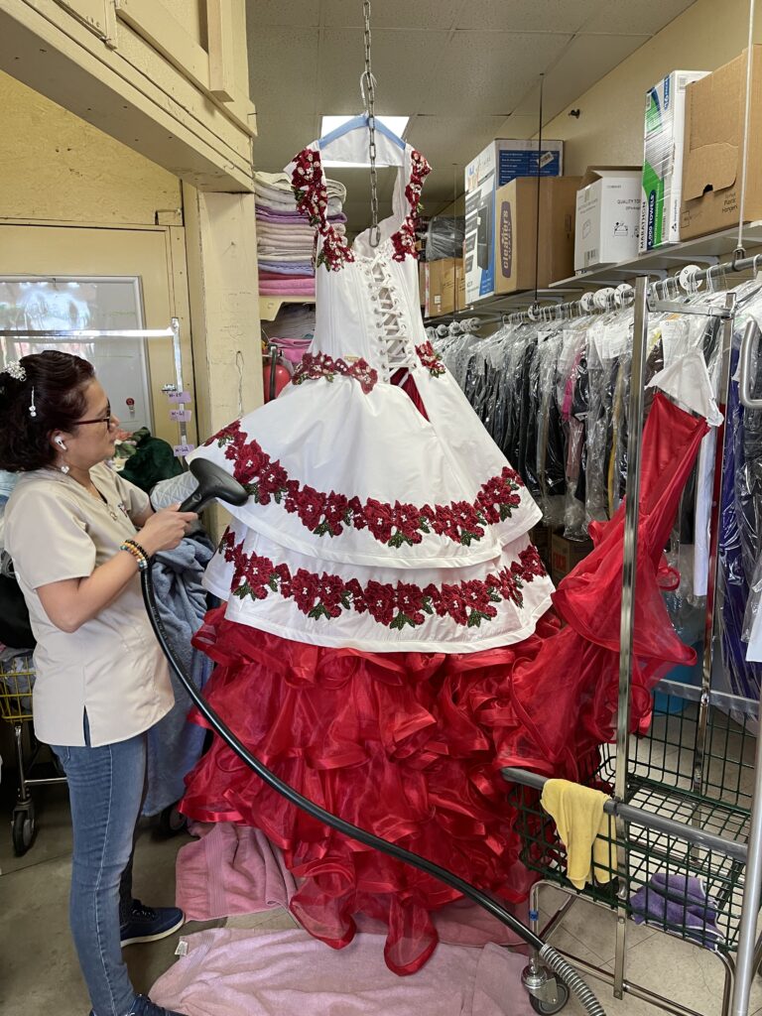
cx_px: 381
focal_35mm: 26
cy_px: 508
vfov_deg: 67.3
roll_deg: +2.4
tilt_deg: -9.2
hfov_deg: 53.1
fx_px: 763
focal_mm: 5.1
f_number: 1.6
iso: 125
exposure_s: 1/60
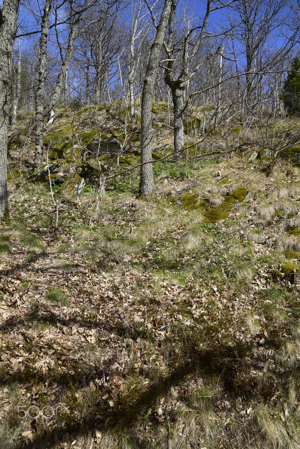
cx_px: 150
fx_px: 300
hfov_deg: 53.2
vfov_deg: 73.7
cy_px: 224
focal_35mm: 24
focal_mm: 16
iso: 250
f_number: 9
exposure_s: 1/320
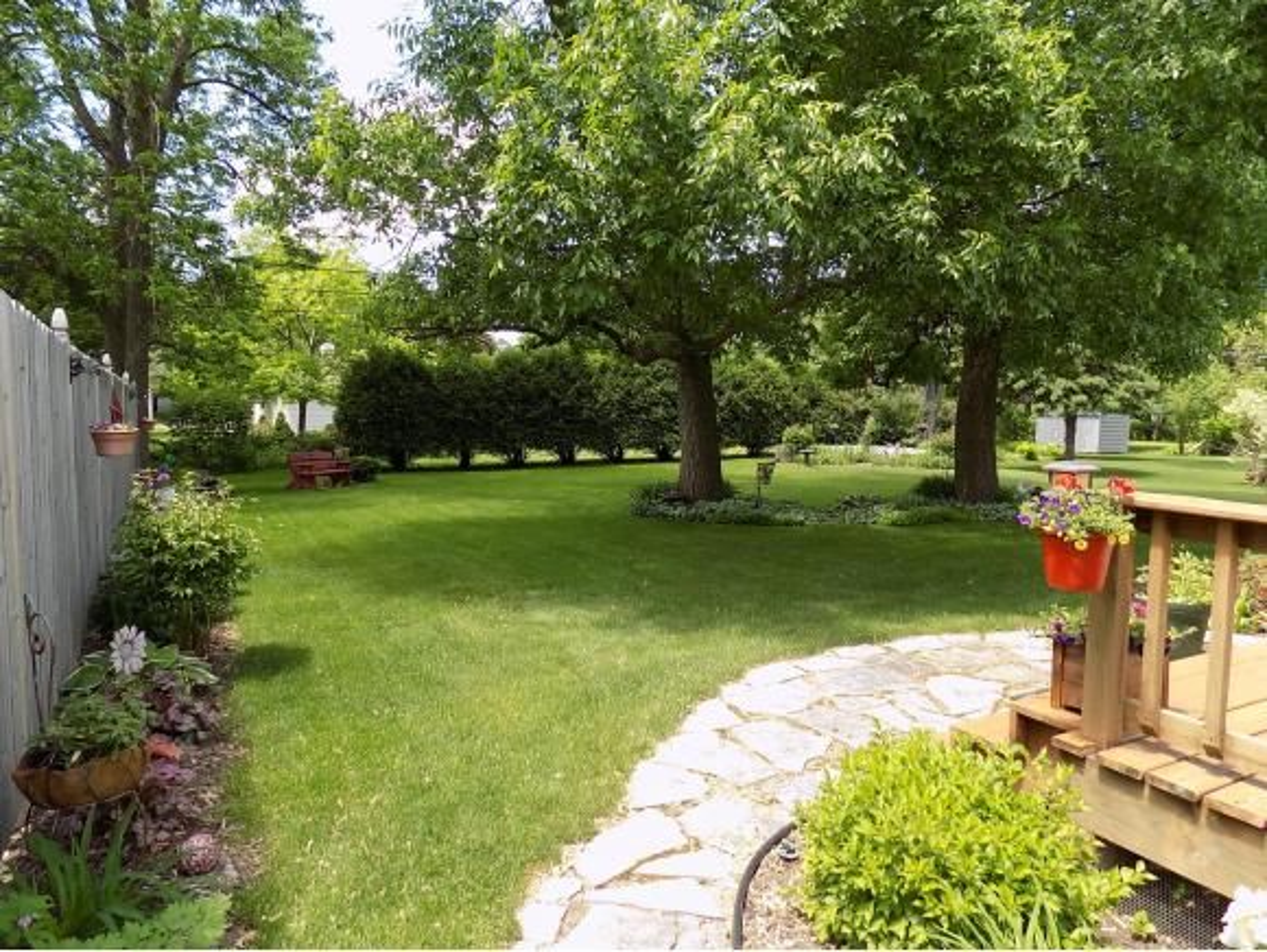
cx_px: 634
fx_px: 843
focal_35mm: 23
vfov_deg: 59.0
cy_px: 476
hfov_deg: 73.9
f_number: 3.1
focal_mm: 4
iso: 80
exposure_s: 1/200
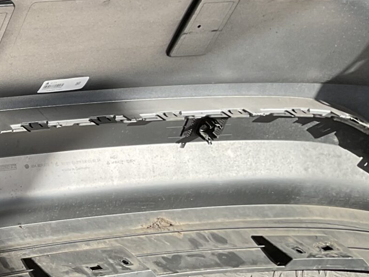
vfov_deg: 15.6
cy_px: 130
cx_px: -213
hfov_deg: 18.0
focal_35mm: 95
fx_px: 1013
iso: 16
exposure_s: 1/551
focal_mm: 3
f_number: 1.8
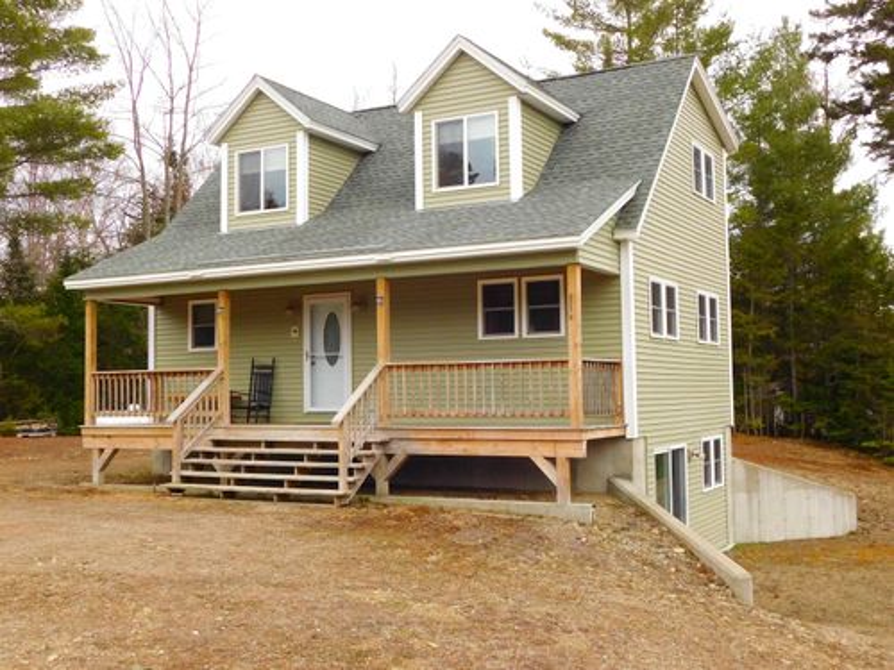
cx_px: 447
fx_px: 1033
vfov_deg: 36.0
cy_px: 335
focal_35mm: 40
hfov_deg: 46.8
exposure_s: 1/320
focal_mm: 7.1
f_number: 3.6
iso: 125
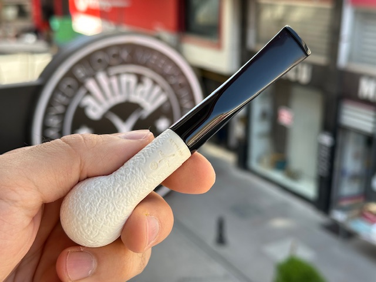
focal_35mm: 48
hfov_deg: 39.7
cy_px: 141
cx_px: 188
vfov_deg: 30.3
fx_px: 521
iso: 64
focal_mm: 6.86
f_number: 1.78
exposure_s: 1/399
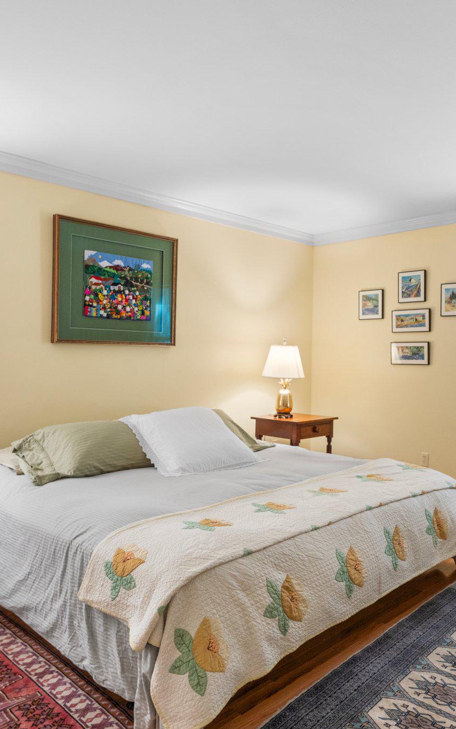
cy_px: 364
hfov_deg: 49.1
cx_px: 319
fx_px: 485
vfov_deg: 73.9
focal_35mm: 24
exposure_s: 1/10
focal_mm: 15.9
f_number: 7.1
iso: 1000
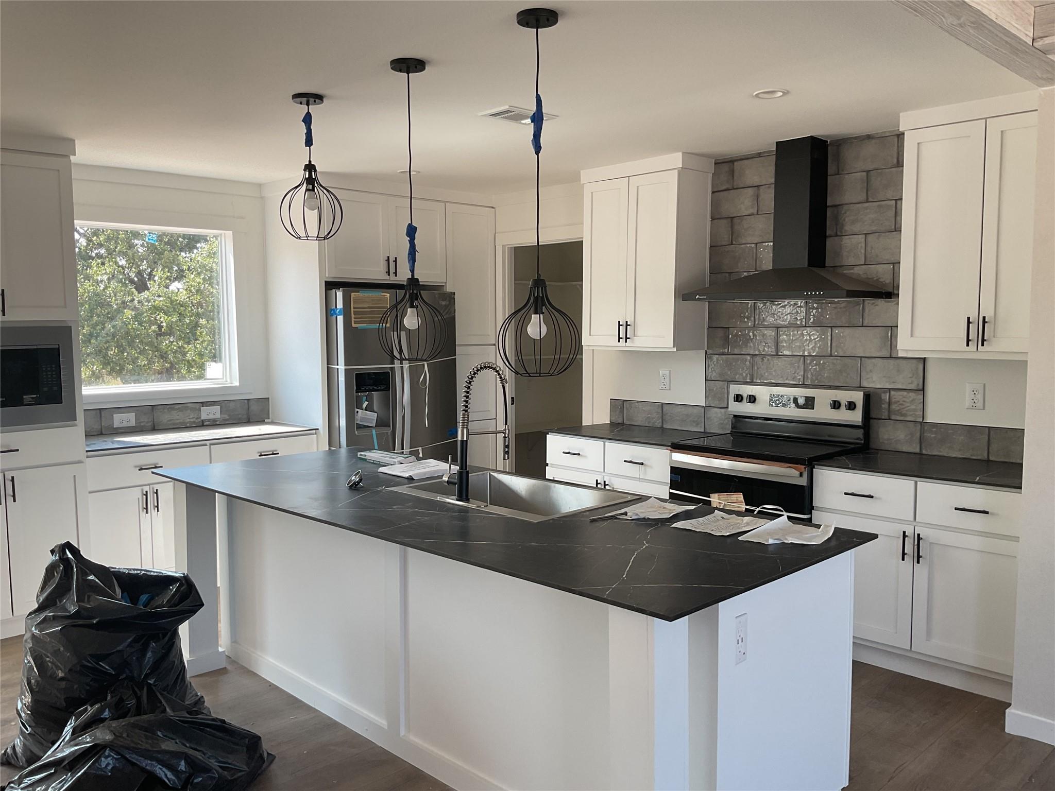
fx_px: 884
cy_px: 396
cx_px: 528
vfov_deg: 48.2
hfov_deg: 61.7
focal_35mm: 29
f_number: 1.8
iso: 25
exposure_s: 1/120
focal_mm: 3
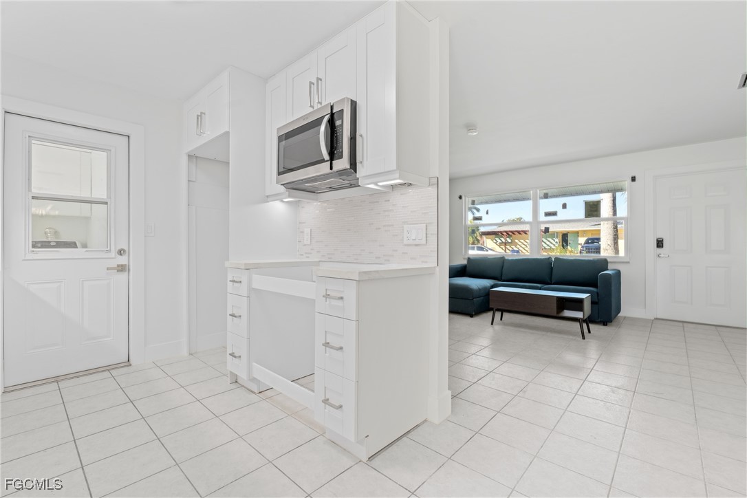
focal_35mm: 16
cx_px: 374
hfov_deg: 96.7
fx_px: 332
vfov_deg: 73.7
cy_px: 249
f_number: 8
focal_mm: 16
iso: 100
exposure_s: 1/2.5
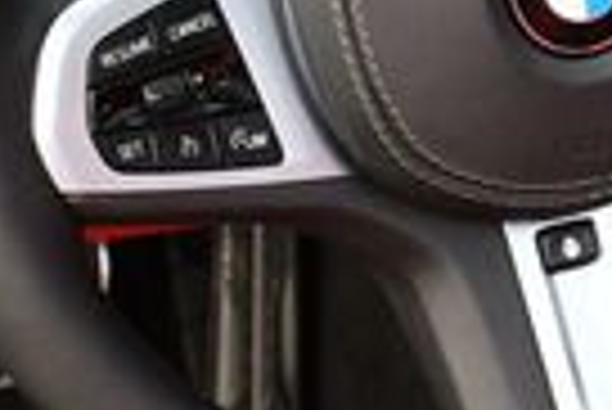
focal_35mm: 170
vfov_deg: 8.0
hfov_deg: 11.8
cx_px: 770
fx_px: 2893
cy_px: -54
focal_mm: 18
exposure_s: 1/250
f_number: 5
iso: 400
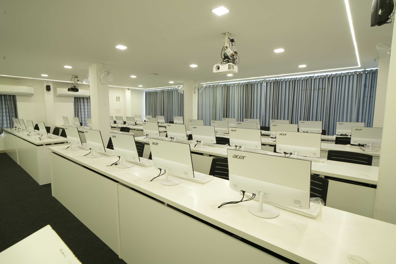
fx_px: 198
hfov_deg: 90.0
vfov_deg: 67.4
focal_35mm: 18
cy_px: 132
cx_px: 198
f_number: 7.1
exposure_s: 1/6
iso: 320
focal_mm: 18
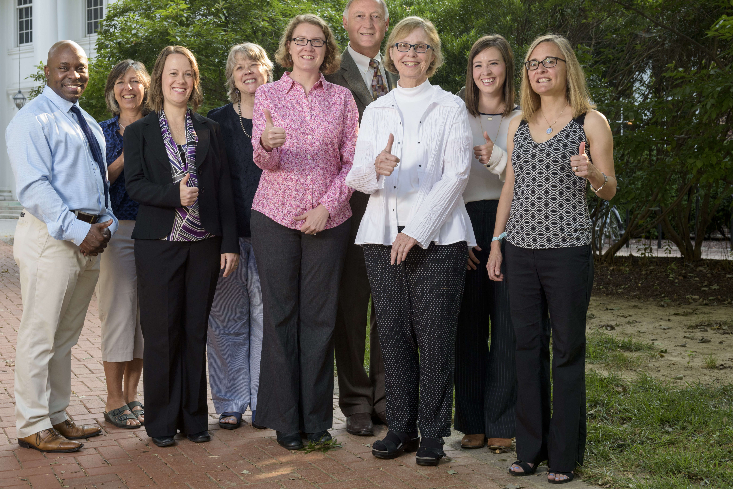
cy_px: 205
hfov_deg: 40.9
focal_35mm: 48
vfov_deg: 28.1
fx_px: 978
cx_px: 296
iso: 400
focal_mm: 36
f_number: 7.1
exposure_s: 1/125
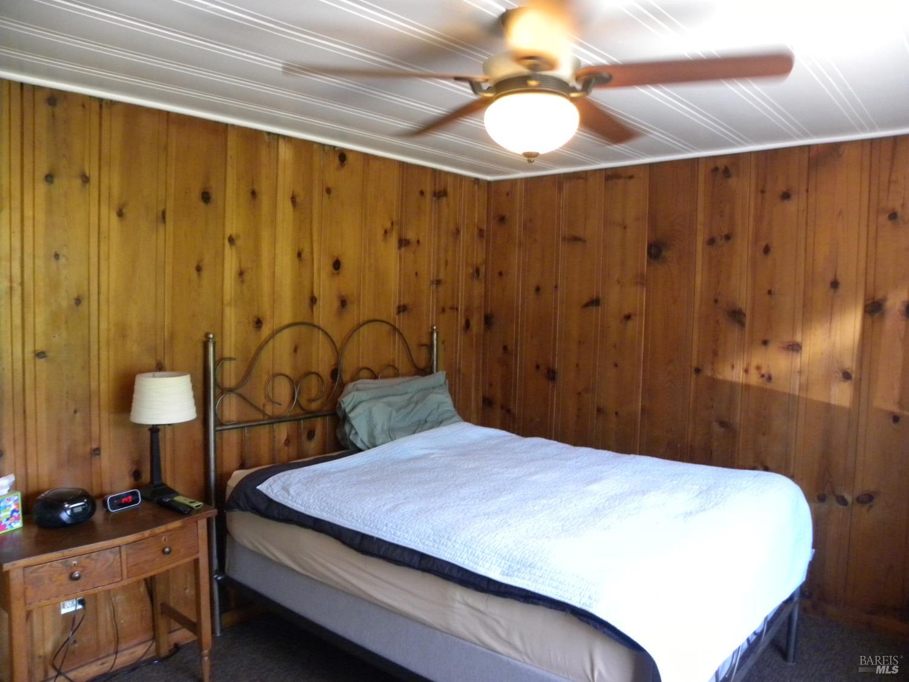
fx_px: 683
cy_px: 341
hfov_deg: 67.3
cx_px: 454
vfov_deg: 53.1
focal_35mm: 26
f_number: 2.8
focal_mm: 4.6
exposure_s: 1/57
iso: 400
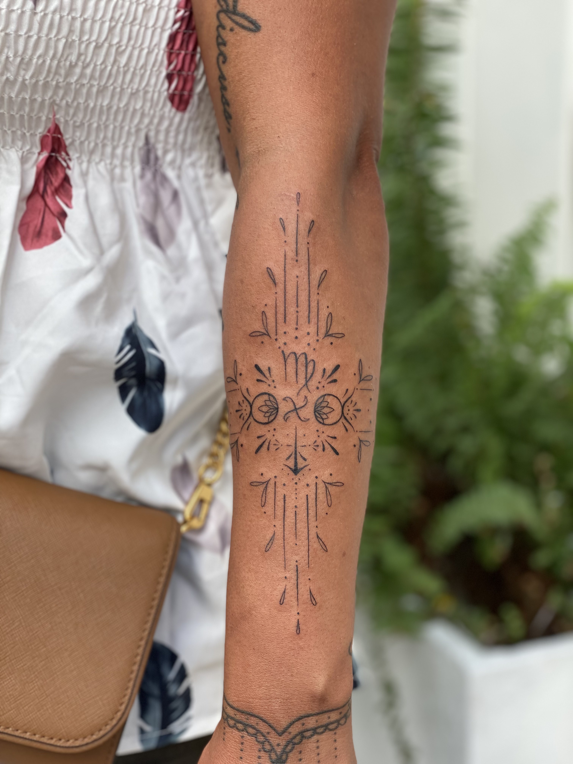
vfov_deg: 36.8
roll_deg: +0.9
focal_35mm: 52
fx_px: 1148
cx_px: 286
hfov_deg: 28.0
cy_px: 382
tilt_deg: -12.6
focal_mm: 6
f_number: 2
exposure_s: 1/122
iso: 20
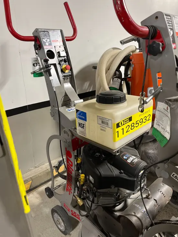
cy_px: 118
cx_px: 89
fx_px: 178
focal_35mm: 26
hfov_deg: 53.1
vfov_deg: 67.3
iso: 125
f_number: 1.6
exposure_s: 1/65
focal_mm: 5.1
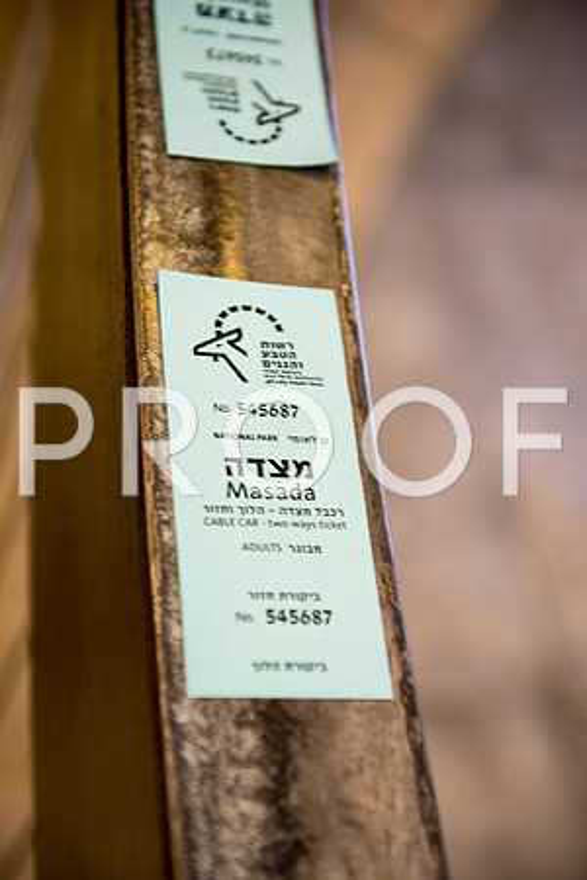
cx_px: 294
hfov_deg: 19.5
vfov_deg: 28.8
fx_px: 1712
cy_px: 440
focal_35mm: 70
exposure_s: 1/30
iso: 200
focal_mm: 70
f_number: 2.8
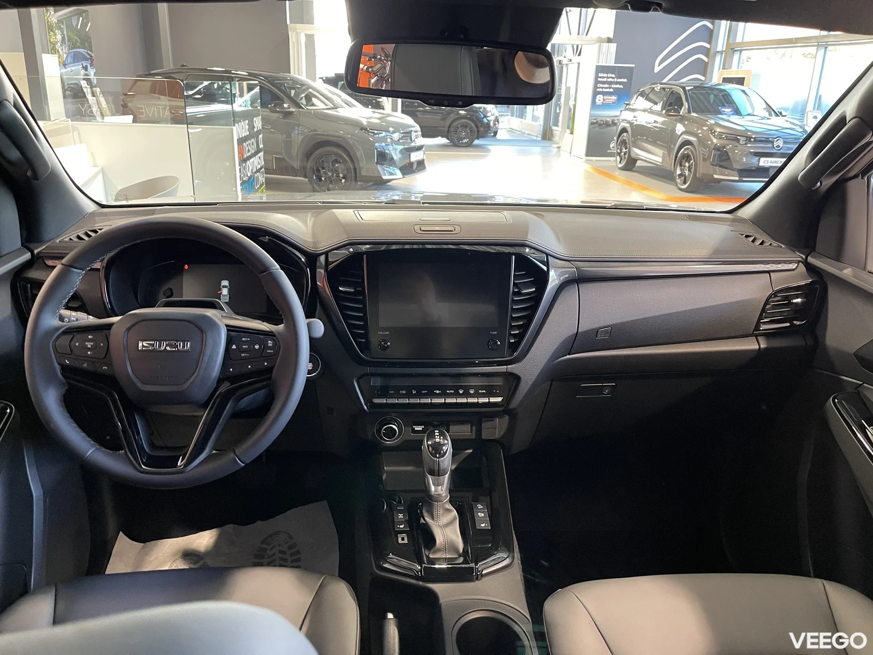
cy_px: 328
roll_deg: -1.9
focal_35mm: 25
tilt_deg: -21.6
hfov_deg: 69.4
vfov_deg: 54.9
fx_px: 630
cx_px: 436
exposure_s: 1/50
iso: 320
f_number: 1.6
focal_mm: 5.1
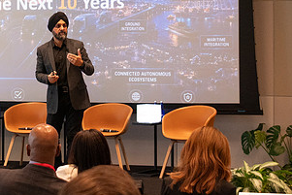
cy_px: 54
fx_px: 747
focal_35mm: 92
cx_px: 55
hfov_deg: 21.8
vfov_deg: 14.8
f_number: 4.2
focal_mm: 30
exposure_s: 1/125
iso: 1800
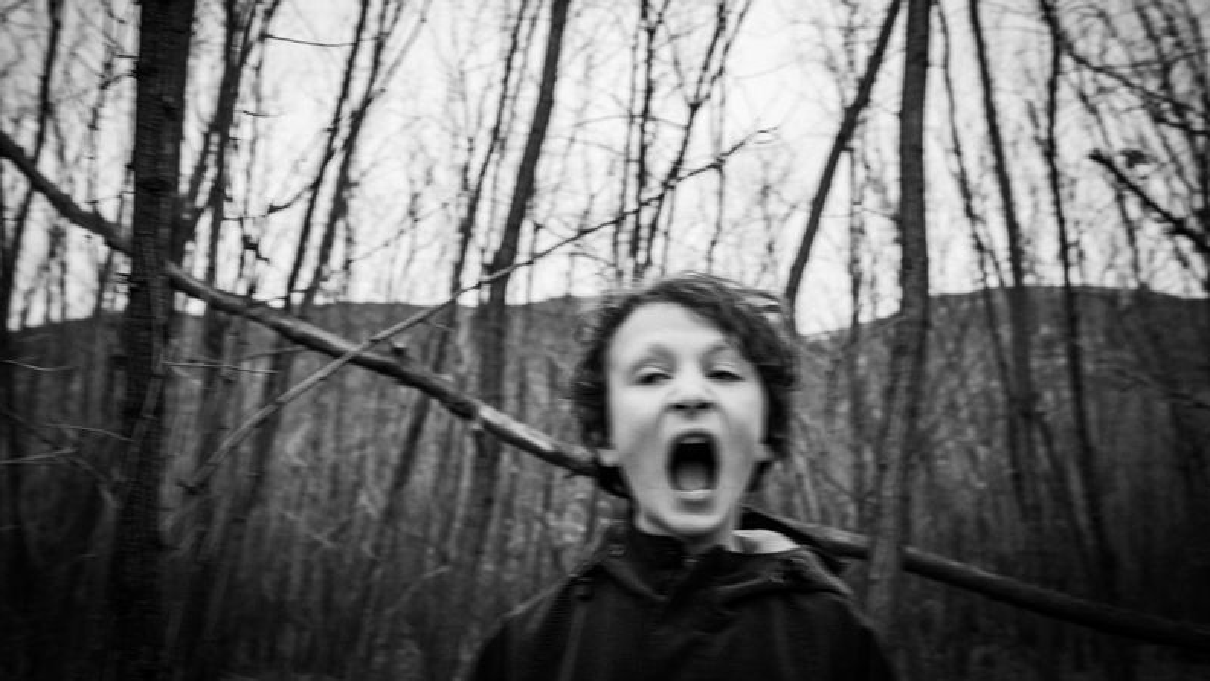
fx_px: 1187
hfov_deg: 54.0
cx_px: 607
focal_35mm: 37
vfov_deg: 32.0
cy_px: 298
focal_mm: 35
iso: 80
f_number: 6.3
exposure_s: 1/80
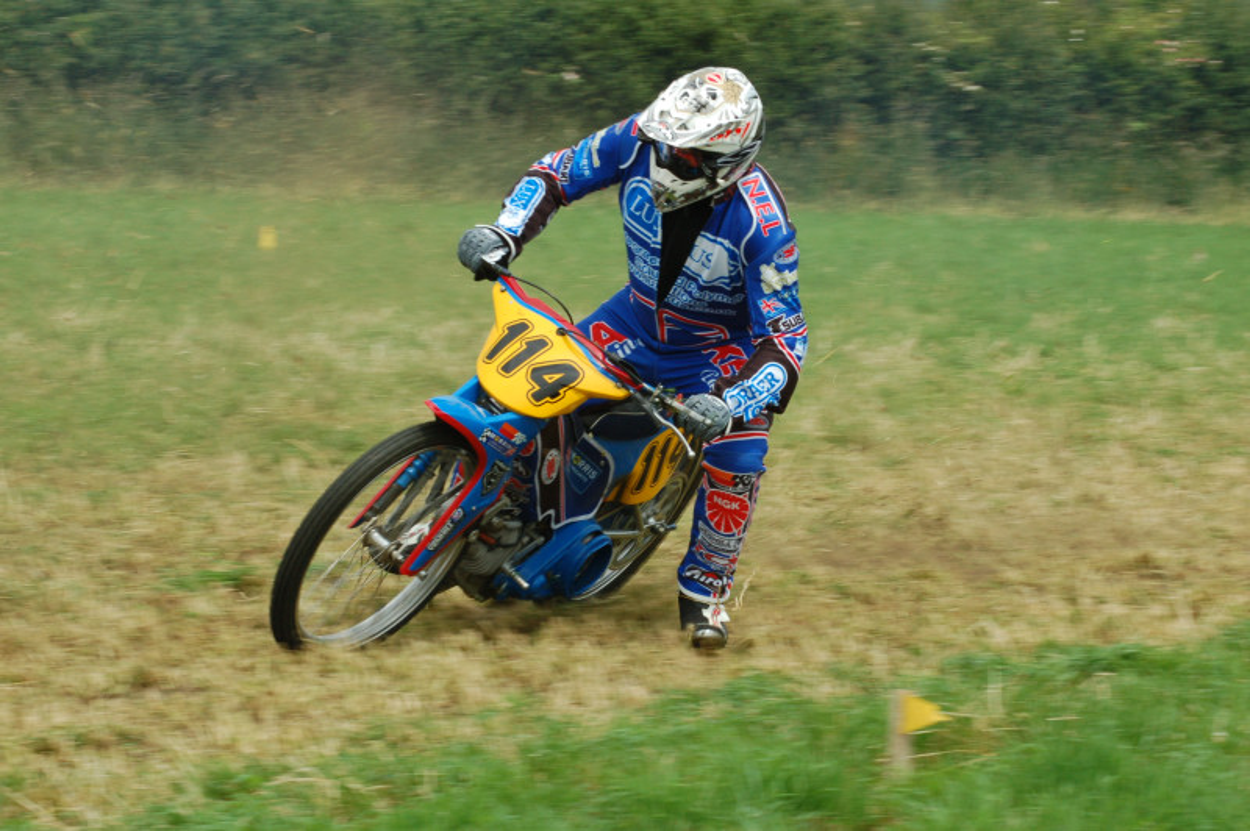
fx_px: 5464
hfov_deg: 13.1
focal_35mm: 158
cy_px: 416
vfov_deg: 8.7
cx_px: 625
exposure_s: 1/250
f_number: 13
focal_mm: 105
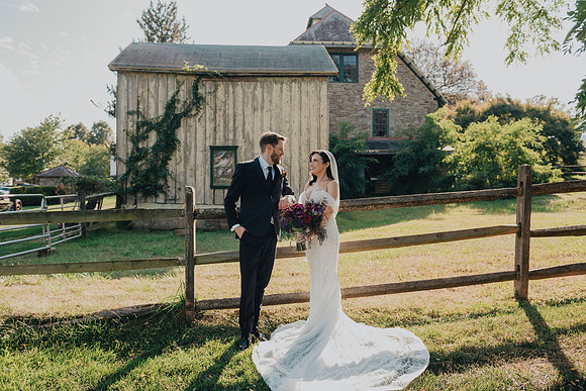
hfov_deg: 63.6
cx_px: 293
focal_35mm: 29
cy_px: 196
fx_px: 472
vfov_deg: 45.0
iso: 400
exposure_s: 1/640
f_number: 4
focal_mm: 29
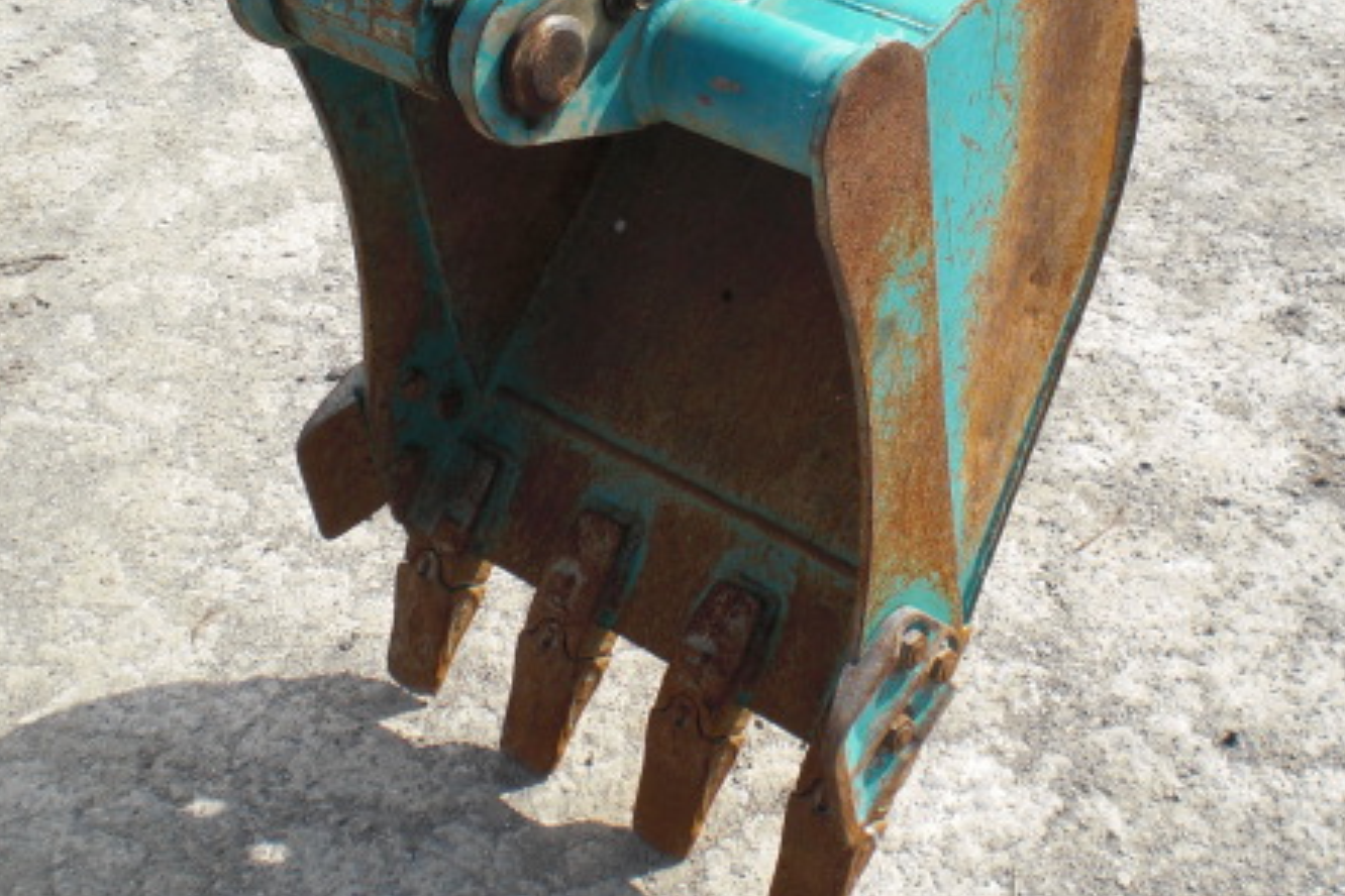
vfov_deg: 23.8
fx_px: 2129
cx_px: 739
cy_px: 390
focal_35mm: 57
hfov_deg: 35.0
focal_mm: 6.3
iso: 64
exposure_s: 1/250
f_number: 5.6
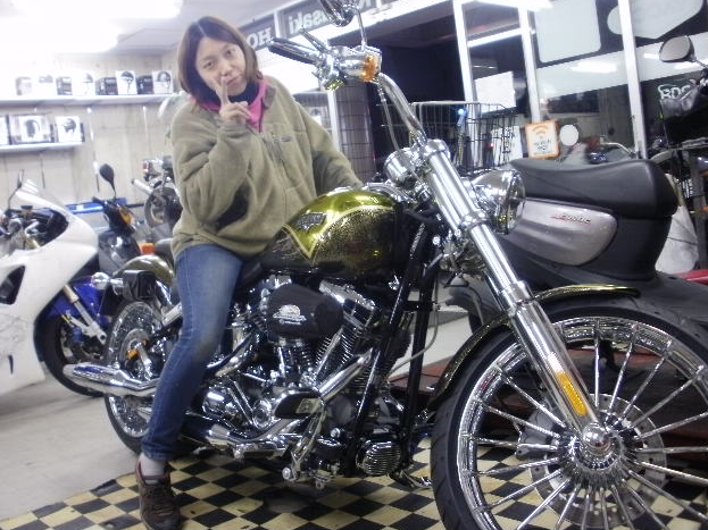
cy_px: 260
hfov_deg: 50.1
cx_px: 355
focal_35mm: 37
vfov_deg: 38.7
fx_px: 757
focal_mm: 6.3
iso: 125
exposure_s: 1/8
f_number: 3.5
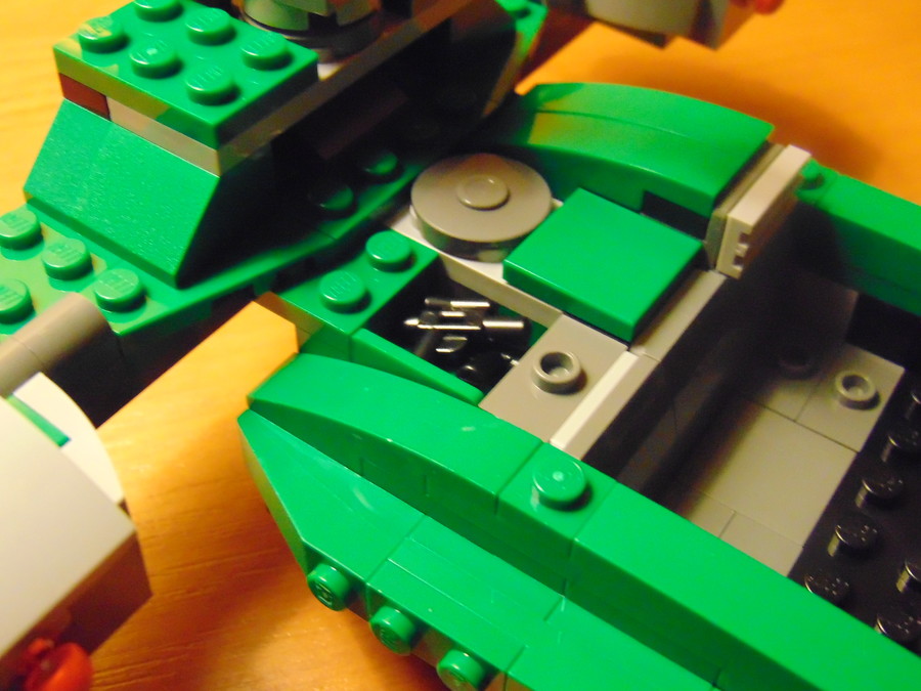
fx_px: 1117
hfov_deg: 44.8
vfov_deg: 34.3
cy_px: 346
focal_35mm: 42
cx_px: 460
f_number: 3.3
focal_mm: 7.6
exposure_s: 1/40
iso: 800
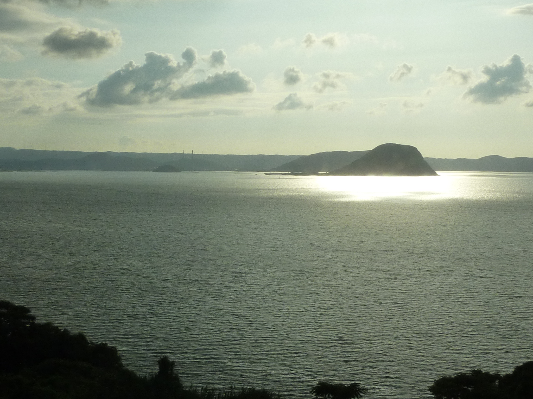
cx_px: 266
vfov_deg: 26.6
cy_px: 200
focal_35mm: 55
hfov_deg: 34.9
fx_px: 847
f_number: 6.3
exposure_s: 1/1000
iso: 125
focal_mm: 5
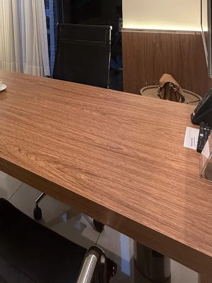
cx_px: 26
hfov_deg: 43.3
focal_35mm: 30
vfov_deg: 50.7
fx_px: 245
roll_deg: +3.2
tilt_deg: -5.4
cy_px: 12
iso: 250
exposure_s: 1/60
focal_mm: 2.22
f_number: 2.2
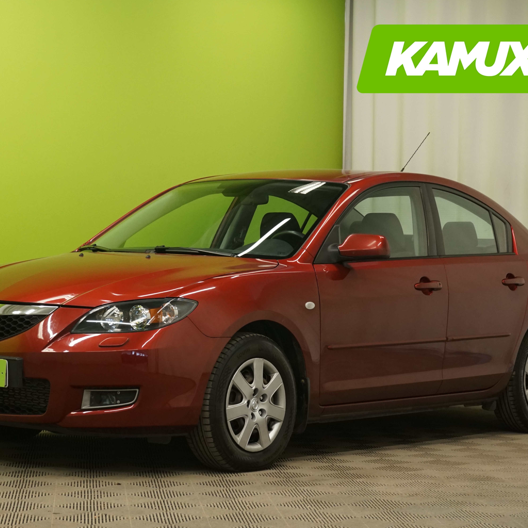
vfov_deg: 19.3
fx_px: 1553
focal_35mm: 90
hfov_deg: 19.3
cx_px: 256
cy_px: 265
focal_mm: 70
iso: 2000
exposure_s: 1/25
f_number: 9
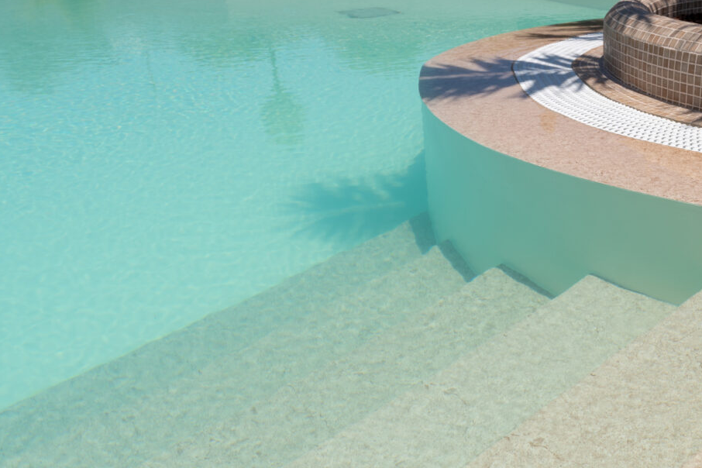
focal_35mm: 39
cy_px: 344
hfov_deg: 46.9
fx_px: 764
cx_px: 556
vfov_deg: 33.5
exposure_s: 1/800
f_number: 7.1
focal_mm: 23.1
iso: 100
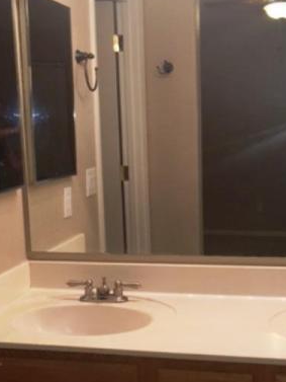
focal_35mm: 59
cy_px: 251
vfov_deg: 32.4
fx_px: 650
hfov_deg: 24.8
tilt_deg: -11.1
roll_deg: +1.8
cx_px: 153
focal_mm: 4.15
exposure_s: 1/35
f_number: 2.2
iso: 25
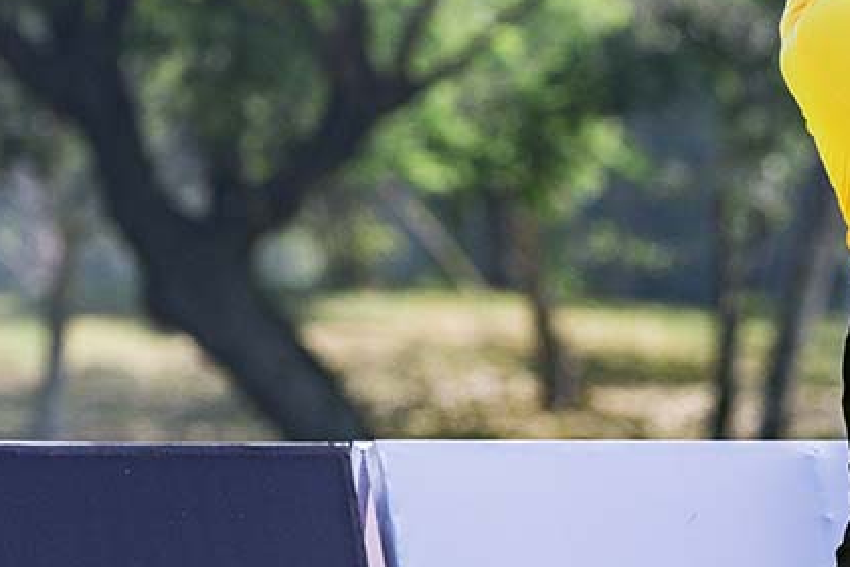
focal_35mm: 915
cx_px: 895
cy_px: 298
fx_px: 21602
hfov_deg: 2.3
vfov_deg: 1.5
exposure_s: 1/1250
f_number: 7.1
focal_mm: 400
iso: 400
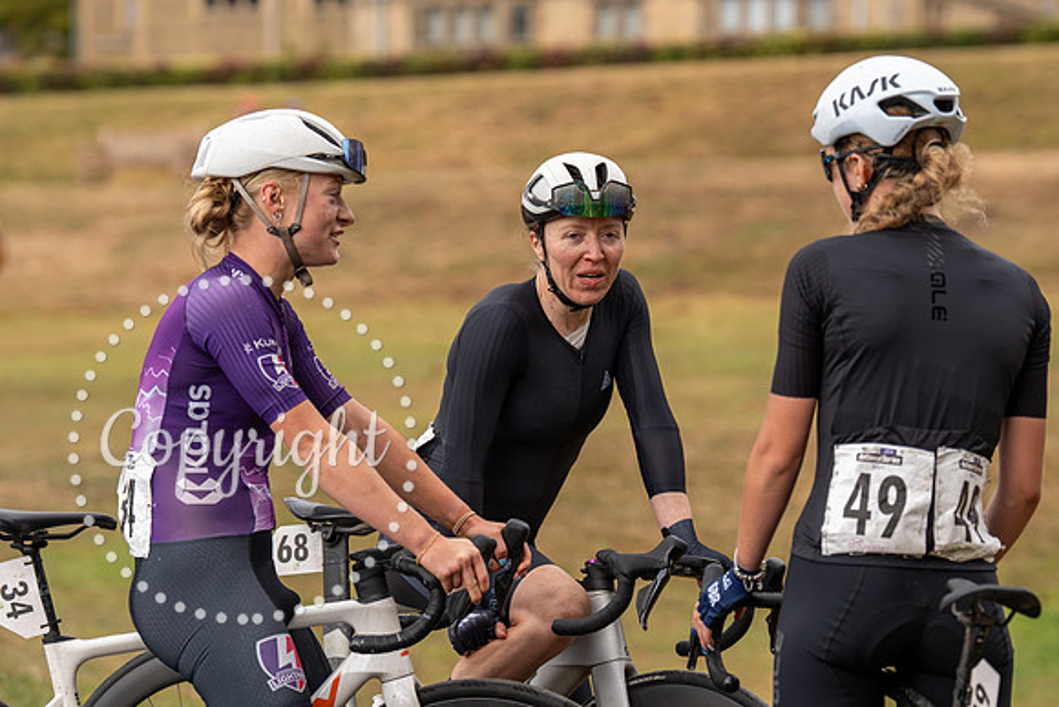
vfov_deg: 8.8
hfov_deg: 13.2
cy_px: 260
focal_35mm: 156
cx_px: 575
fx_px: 4580
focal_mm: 123
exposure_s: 1/1000
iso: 250
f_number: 3.5
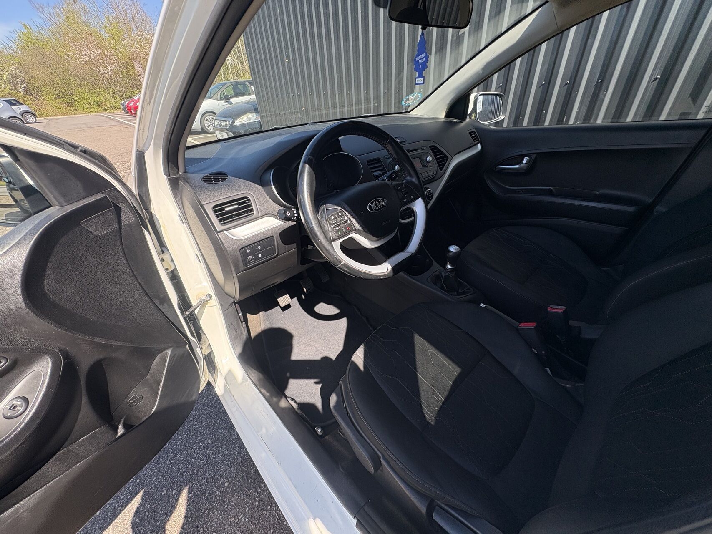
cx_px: 356
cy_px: 267
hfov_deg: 102.1
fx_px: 288
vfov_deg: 85.7
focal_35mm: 14
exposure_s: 1/416
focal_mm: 2.22
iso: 64
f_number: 2.2
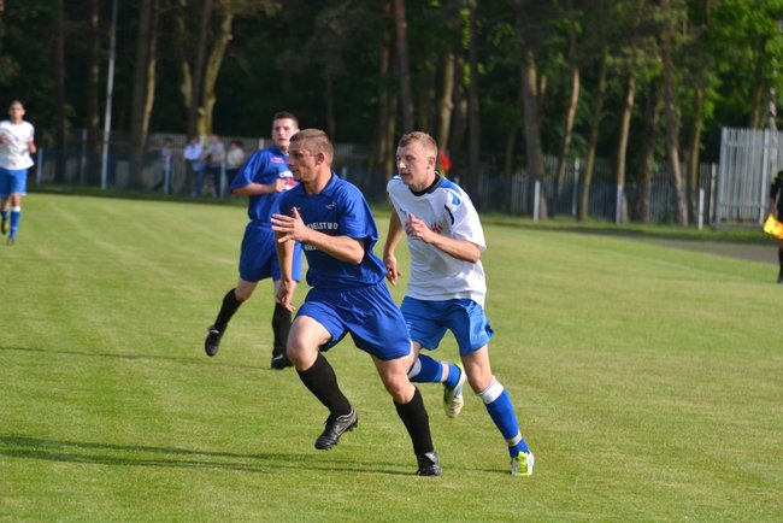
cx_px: 392
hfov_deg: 9.5
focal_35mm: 218
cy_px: 262
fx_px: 4732
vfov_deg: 6.3
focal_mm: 145
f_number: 4.8
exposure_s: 1/1000
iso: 200
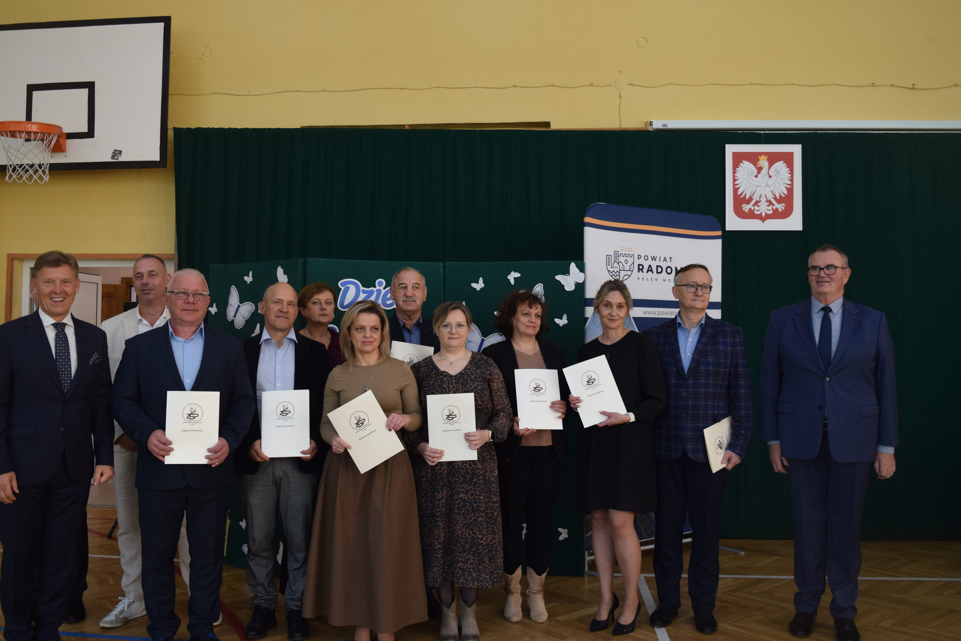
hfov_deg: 58.7
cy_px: 317
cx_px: 452
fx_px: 854
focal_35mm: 32
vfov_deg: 41.1
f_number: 4.5
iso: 400
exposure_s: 1/80
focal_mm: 20
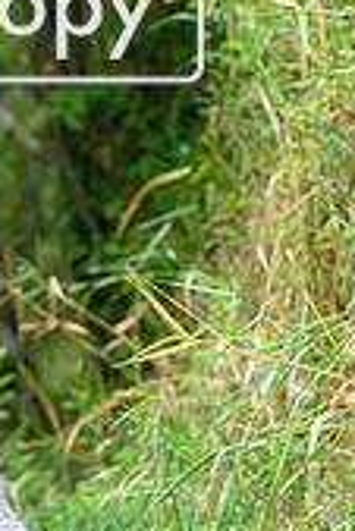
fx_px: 4517
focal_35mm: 306
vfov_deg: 6.7
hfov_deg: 4.5
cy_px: 3
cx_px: -107
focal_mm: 115
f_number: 3.5
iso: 3200
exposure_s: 1/800
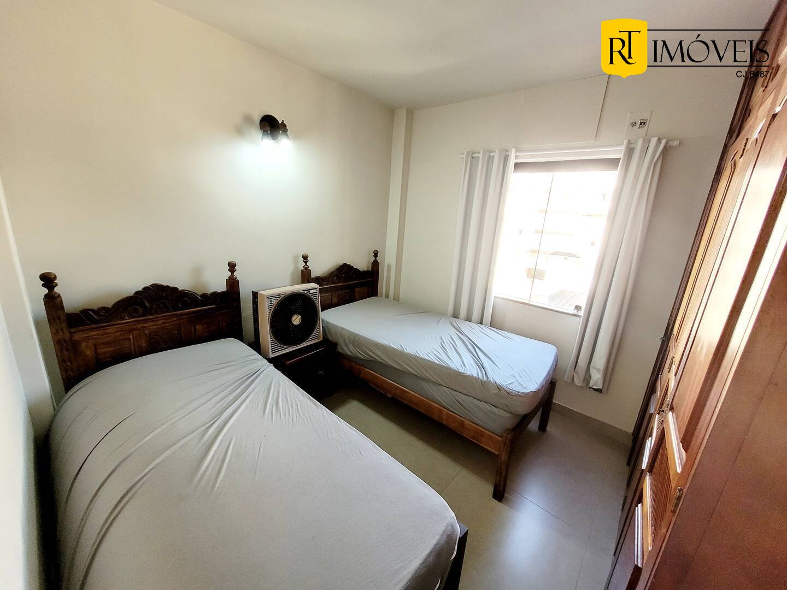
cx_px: 394
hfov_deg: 106.2
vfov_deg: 89.9
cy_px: 295
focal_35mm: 13
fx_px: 296
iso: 200
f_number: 2.2
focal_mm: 1.74
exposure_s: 1/60
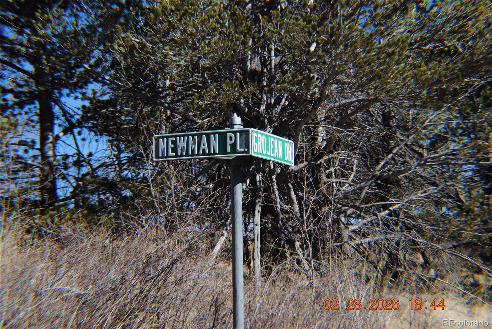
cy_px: 164
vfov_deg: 26.5
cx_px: 246
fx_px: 698
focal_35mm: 51
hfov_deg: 38.8
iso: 100
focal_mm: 34
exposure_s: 1/250
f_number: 8
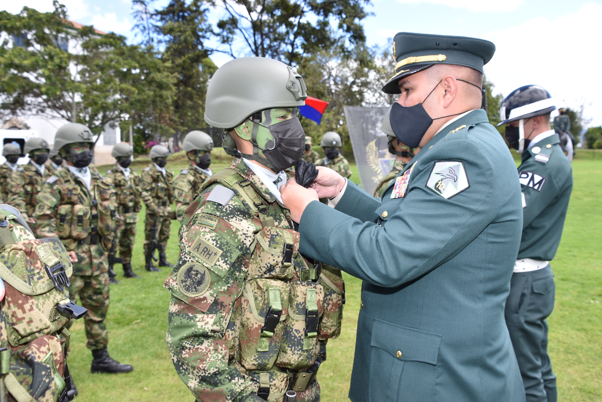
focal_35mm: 33
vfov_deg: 40.0
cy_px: 201
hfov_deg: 57.2
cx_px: 301
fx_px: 552
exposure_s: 1/125
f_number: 5.6
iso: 100
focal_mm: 22
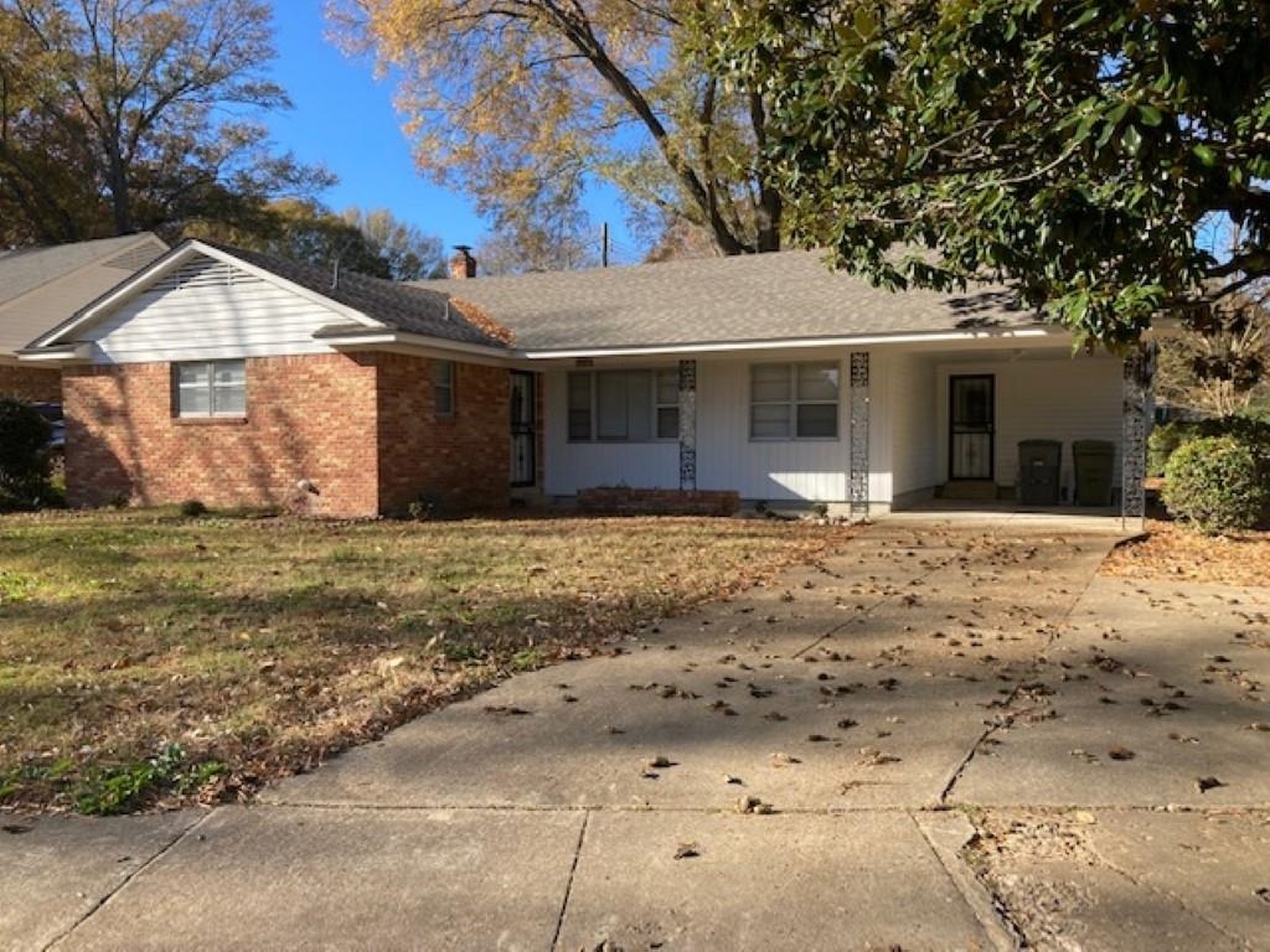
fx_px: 1027
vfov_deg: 49.7
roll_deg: +0.6
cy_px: 476
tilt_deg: -0.9
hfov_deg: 63.4
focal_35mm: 28
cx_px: 635
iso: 20
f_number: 1.8
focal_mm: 3.99
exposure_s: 1/615
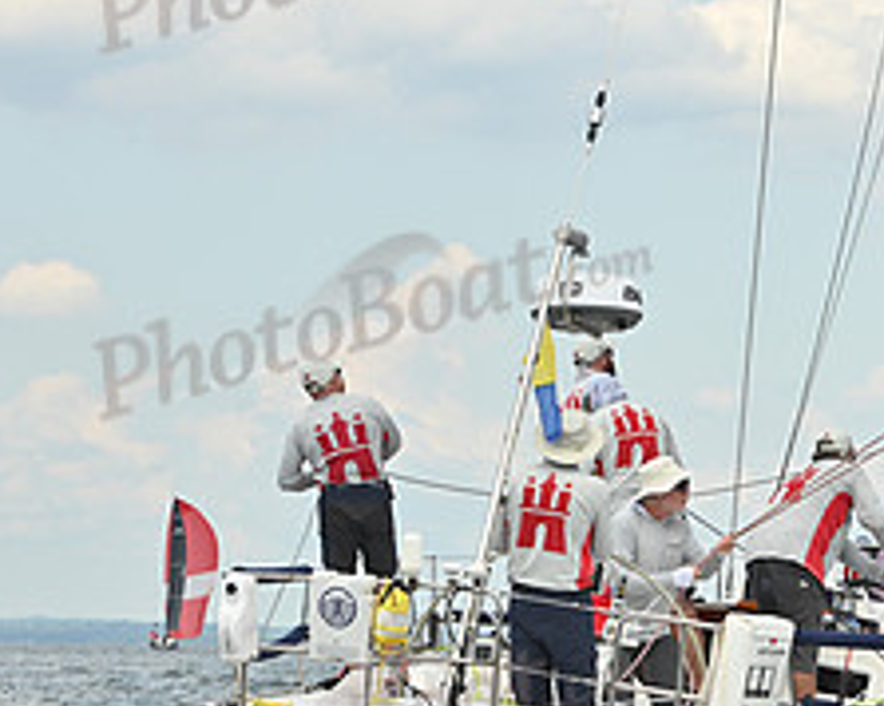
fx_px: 6065
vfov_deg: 6.7
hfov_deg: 8.3
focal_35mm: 232
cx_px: 860
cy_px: 466
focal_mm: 95
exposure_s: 1/1600
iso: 320
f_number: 6.3
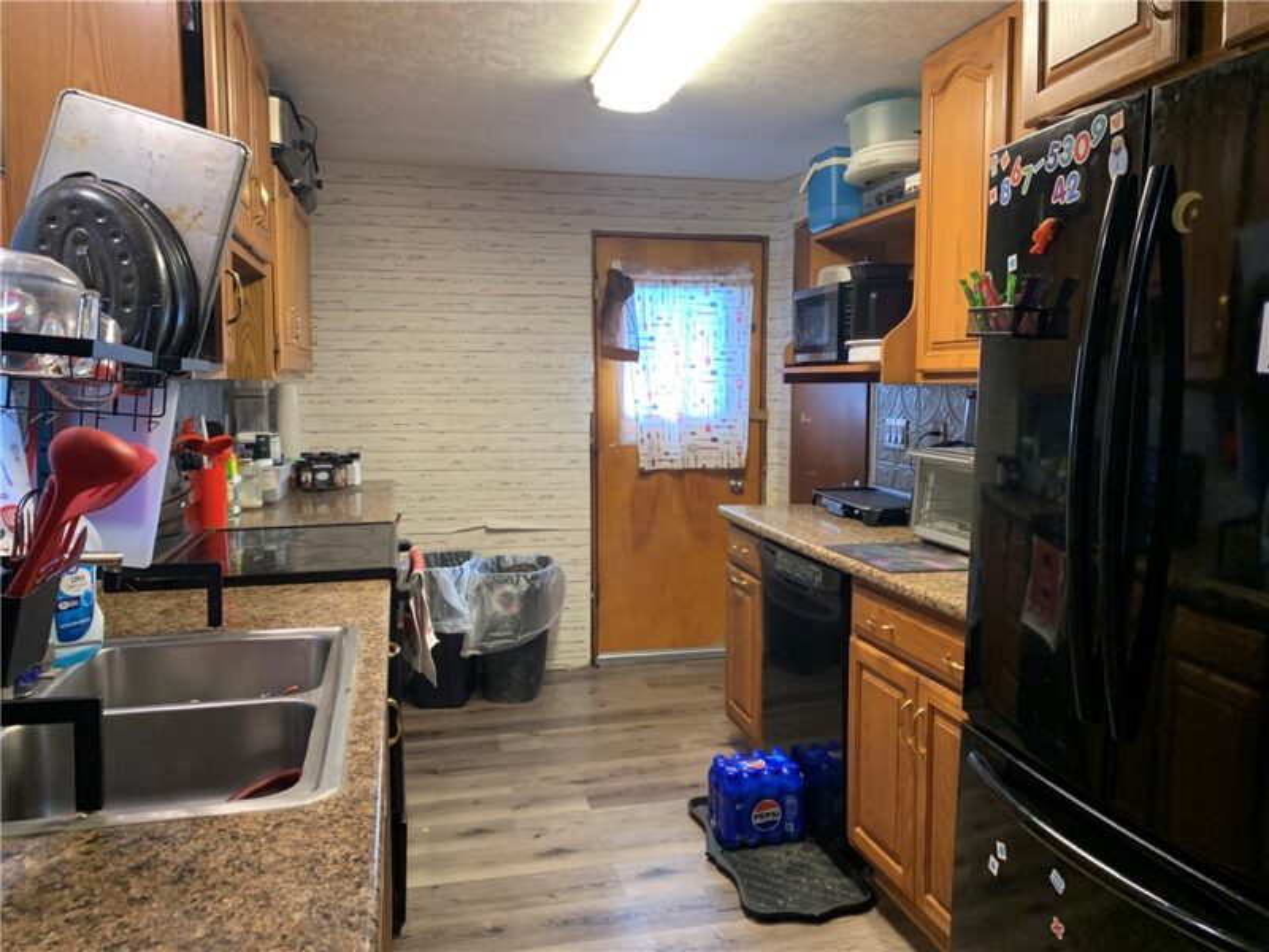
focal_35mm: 26
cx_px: 634
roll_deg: +0.4
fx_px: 953
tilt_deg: -4.9
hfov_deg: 67.3
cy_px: 476
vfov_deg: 53.1
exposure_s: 1/60
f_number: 1.8
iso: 200
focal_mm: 4.25
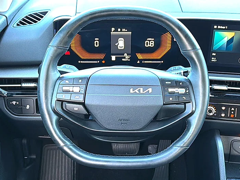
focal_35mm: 49
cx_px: 120
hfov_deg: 38.9
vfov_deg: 29.7
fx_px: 340
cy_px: 90
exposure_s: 1/40
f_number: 1.78
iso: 125
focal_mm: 6.76
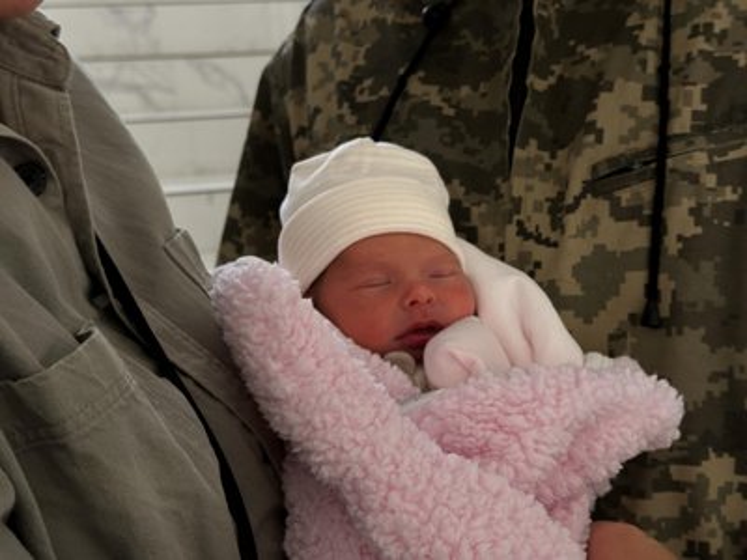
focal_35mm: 48
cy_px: 280
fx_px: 1036
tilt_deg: -13.7
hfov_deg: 39.7
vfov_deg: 30.3
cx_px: 374
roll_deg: +2.0
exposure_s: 1/100
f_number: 1.78
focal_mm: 6.86
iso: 80
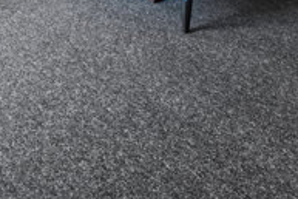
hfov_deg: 34.4
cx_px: 178
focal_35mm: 58
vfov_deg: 17.0
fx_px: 480
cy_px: -204
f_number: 10
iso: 200
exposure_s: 1/6
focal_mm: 14
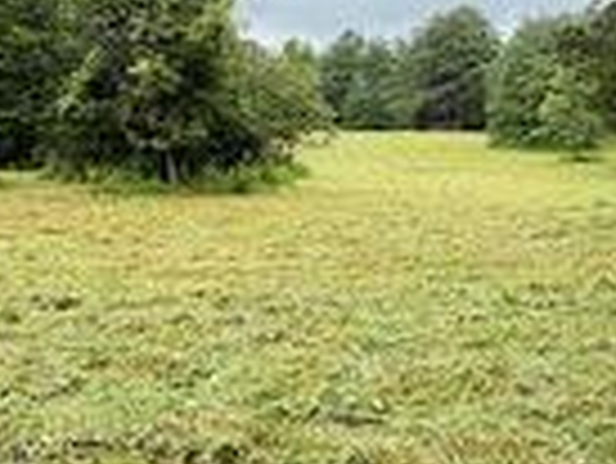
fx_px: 784
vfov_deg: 32.8
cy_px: 187
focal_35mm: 44
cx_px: 407
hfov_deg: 42.4
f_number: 2.2
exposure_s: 1/502
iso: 40
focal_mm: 2.22
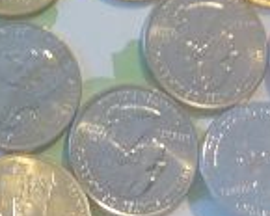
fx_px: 1127
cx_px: 4
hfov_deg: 13.5
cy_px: -117
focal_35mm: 141
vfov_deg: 10.5
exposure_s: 1/15
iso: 200
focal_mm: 3.85
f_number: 2.8
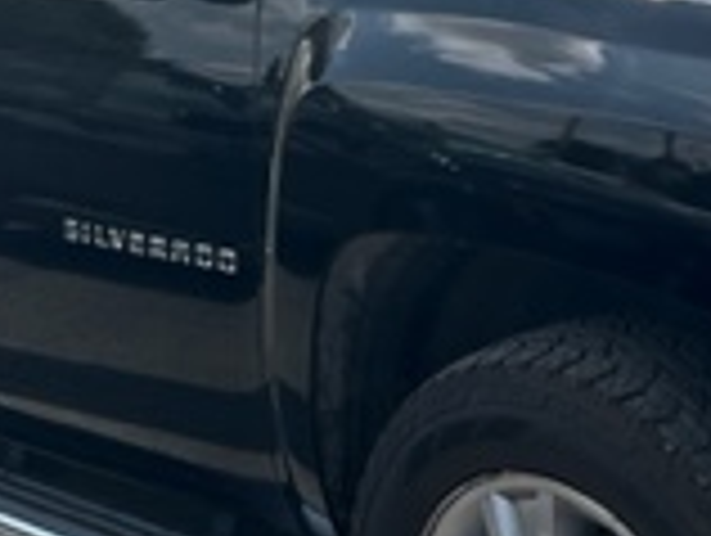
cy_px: 86
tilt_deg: -9.3
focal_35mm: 105
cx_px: 549
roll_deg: +5.2
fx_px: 2160
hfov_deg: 18.6
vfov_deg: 14.0
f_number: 1.5
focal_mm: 5.7
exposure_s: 1/3704
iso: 50
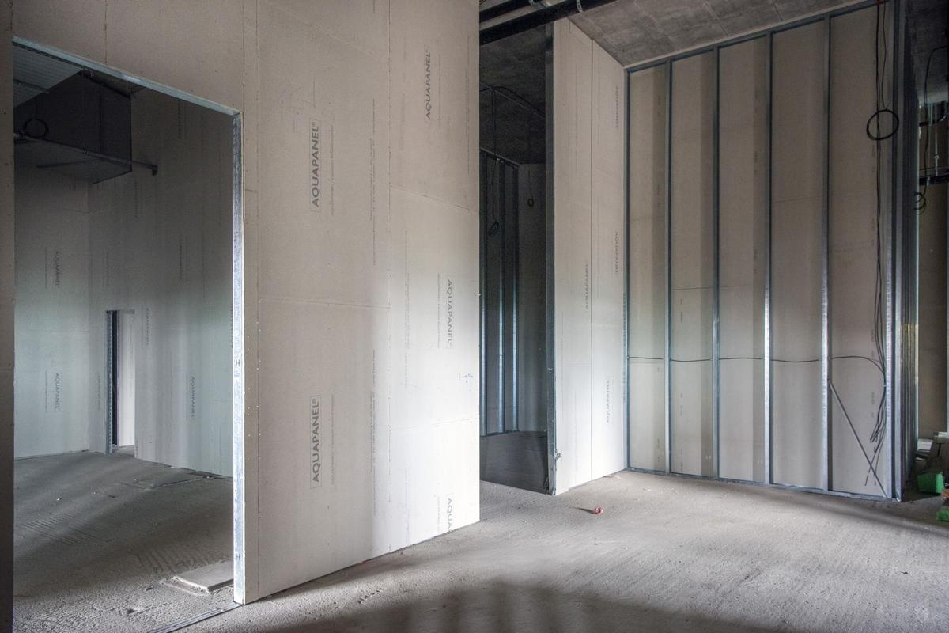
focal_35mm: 24
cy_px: 316
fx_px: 633
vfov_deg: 53.1
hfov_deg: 73.7
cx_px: 474
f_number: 4.5
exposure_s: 1/40
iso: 1600
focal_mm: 24
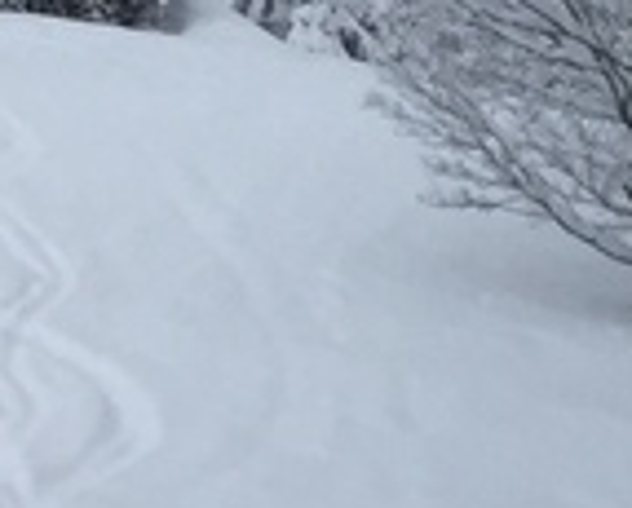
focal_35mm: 237
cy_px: -22
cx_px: -1423
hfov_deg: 7.1
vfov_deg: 6.5
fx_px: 4442
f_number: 2.2
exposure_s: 1/1799
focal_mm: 4.15
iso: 32
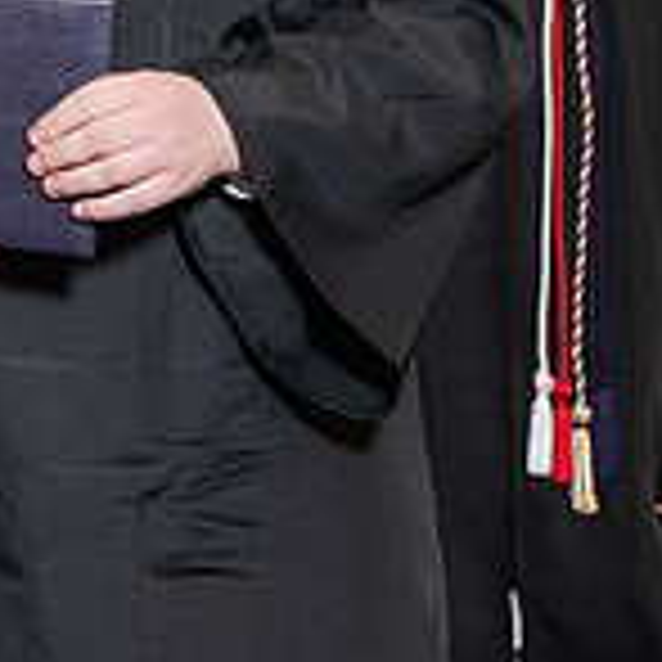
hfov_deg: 7.4
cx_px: -293
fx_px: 5063
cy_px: -115
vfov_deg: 7.4
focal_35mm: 234
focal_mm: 70
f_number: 5.6
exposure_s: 1/125
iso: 1600
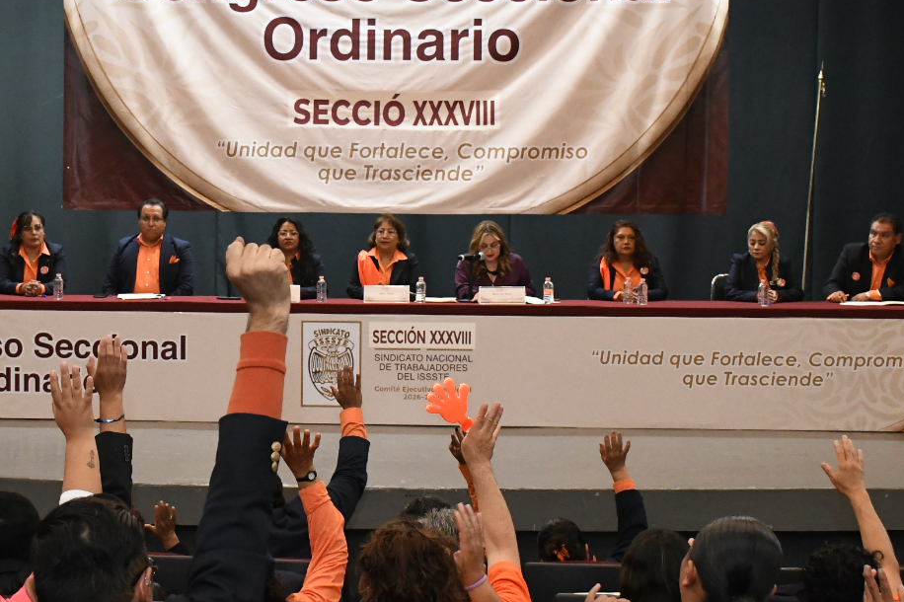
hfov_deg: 29.0
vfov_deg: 19.7
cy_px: 252
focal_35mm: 69
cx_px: 294
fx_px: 1732
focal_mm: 26
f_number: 5.6
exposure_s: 1/100
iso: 5000
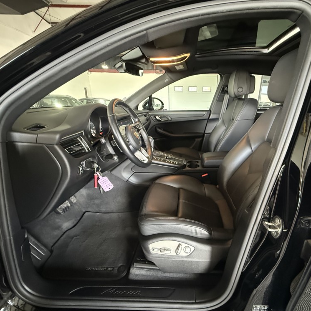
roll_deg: -1.1
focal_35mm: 17
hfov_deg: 83.0
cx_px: 186
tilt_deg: -19.2
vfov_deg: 83.9
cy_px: 160
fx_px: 173
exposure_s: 1/33
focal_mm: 2.22
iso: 1250
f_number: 2.2
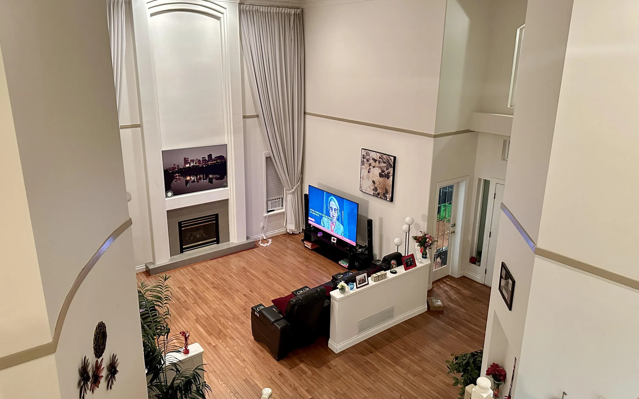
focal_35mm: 26
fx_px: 453
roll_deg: -0.3
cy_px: 180
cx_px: 313
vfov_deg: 47.5
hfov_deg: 70.4
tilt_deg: -16.0
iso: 800
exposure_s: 1/40
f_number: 1.78
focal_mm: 6.86
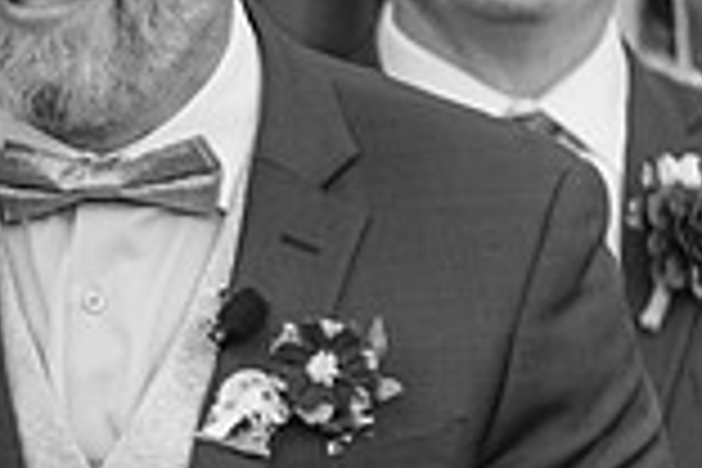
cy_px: 412
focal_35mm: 744
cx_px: -418
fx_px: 14507
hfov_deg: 2.8
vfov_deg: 1.8
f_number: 2.8
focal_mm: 200
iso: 280
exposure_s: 1/125
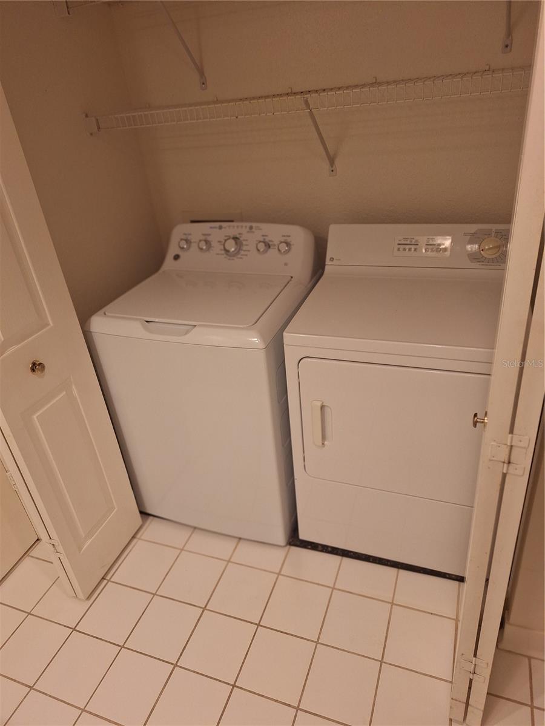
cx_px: 272
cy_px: 363
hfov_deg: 58.9
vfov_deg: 73.9
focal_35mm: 23
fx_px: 483
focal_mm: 5.54
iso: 100
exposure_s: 1/40
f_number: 1.8
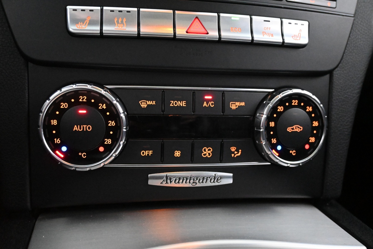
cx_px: 186
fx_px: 334
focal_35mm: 32
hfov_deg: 58.3
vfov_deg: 40.8
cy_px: 124
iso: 11400
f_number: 4
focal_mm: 21.5
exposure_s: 1/30
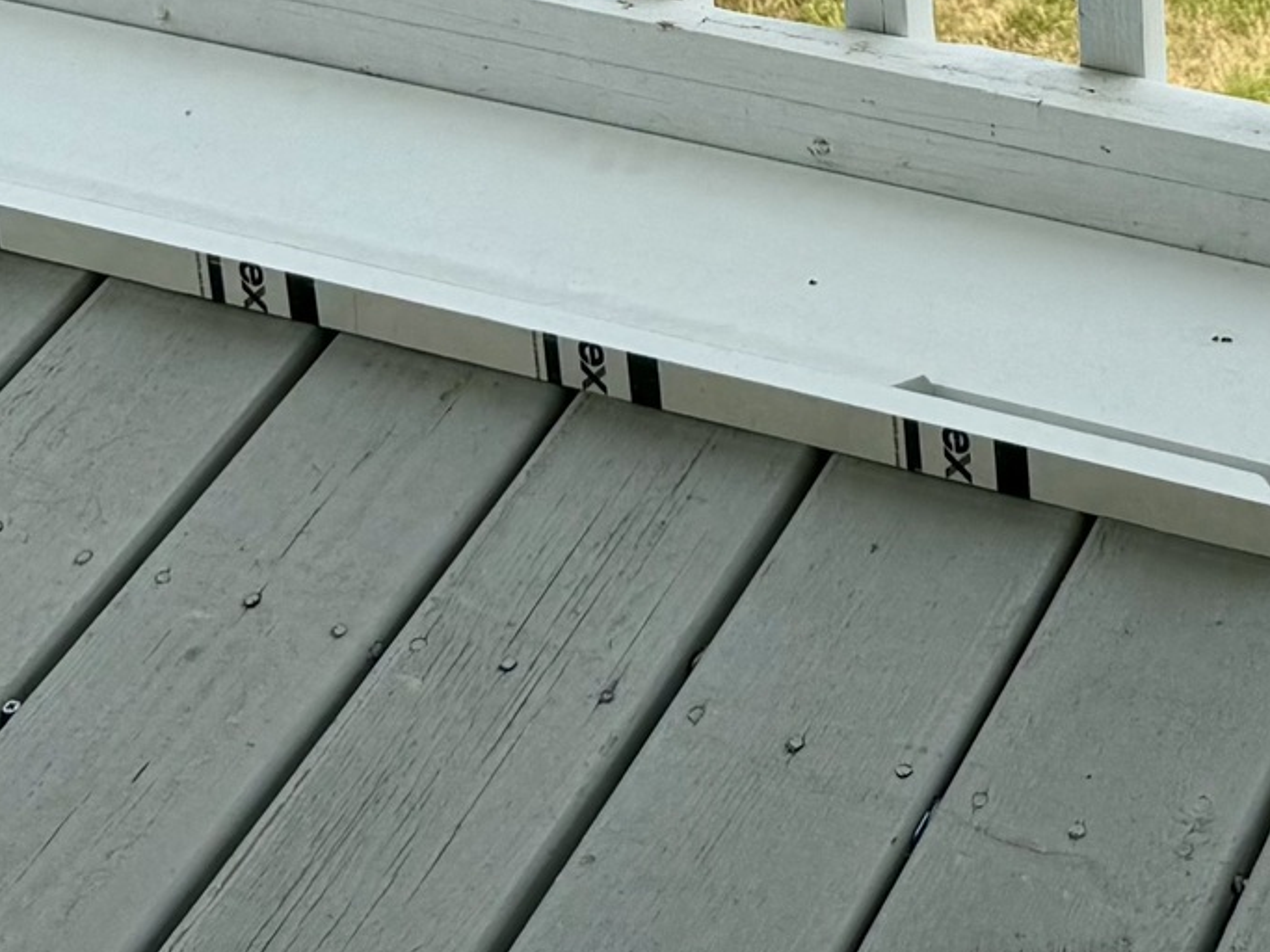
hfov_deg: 18.1
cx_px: 887
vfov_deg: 11.8
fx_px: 3962
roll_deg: +3.7
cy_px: -1147
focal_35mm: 108
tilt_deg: -18.3
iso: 80
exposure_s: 1/2959
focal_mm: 6.76
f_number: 1.78
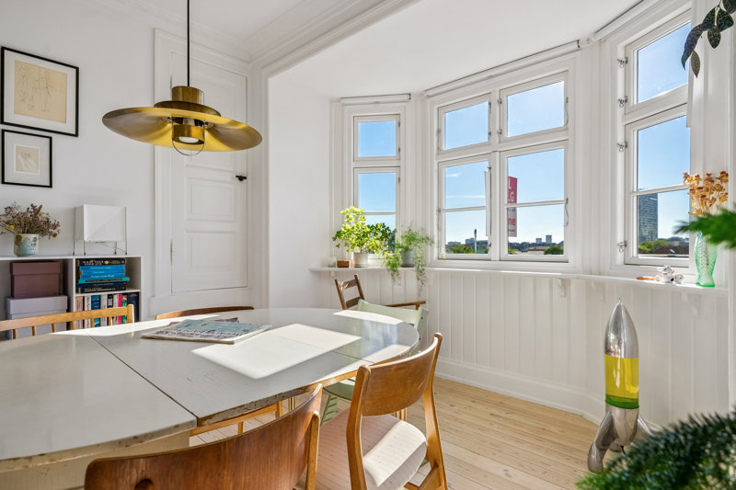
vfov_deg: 64.5
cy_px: 245
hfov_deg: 86.9
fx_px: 388
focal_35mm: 19
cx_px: 368
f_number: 5.6
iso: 500
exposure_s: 1/640
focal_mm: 19
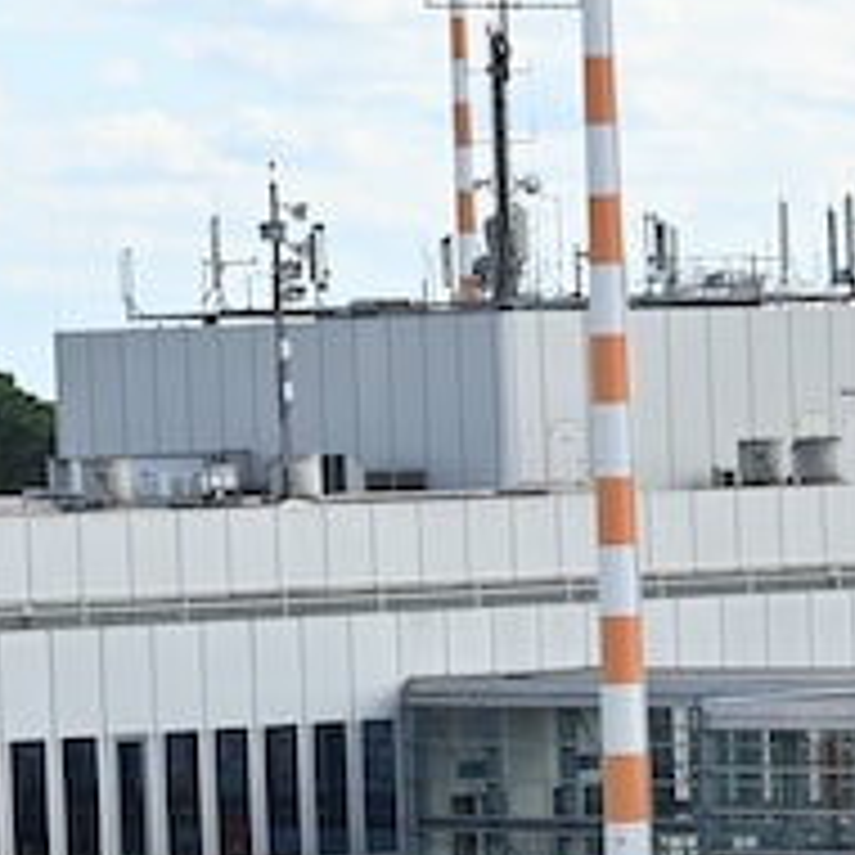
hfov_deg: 5.4
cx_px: 1562
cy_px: 839
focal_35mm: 320
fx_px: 8942
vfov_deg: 5.5
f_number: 8
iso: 100
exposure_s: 1/200
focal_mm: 70
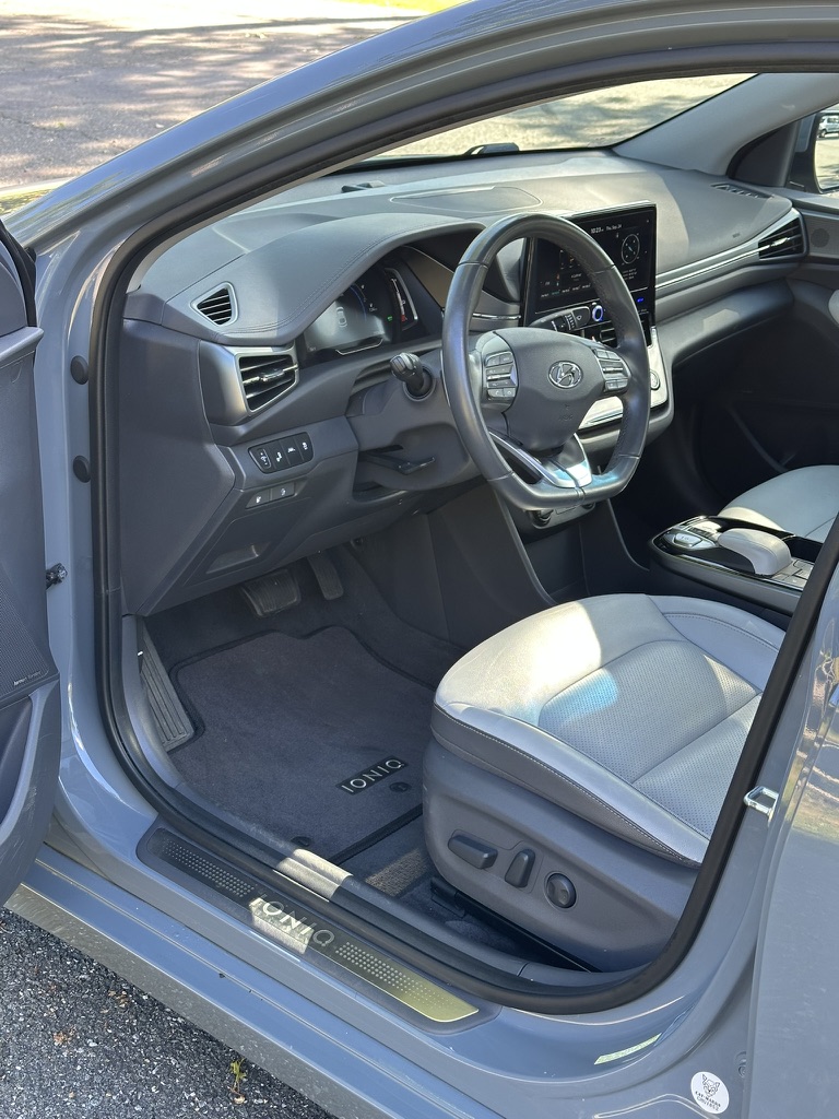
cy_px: 560
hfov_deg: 30.3
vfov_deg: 39.7
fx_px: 1551
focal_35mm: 48
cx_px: 420
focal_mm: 6.86
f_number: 1.78
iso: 64
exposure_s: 1/121
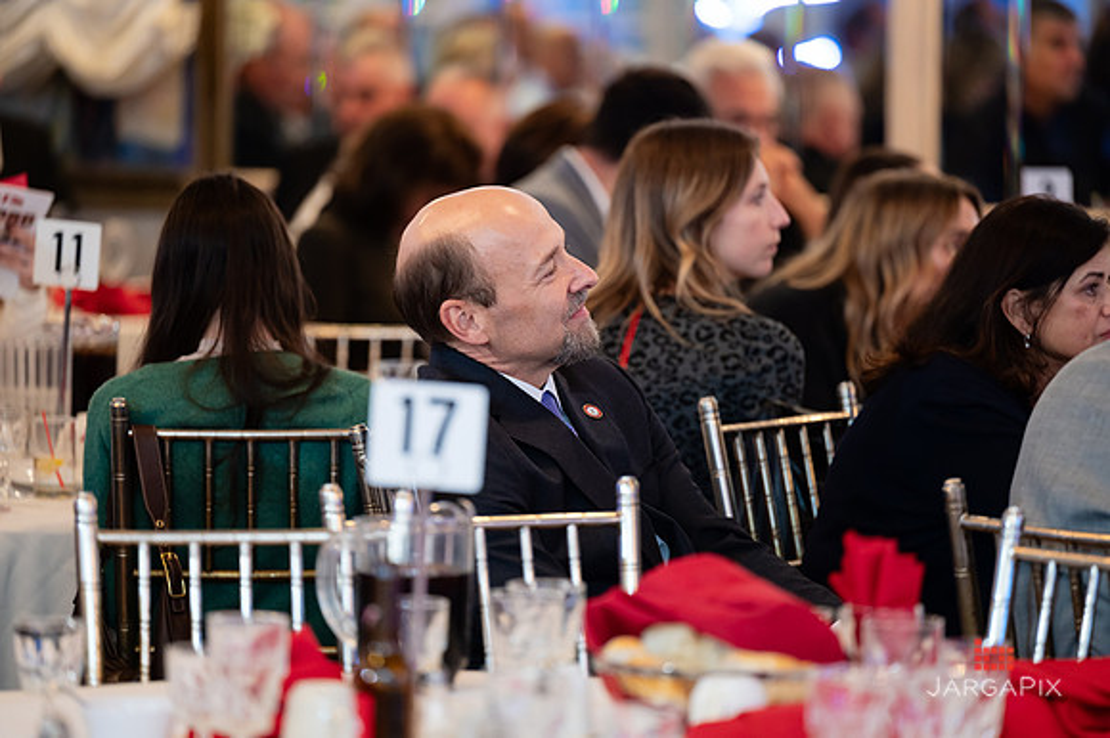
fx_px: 6243
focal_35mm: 203
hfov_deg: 10.2
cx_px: 555
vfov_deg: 6.8
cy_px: 369
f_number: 3.2
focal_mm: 200
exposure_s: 1/125
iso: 1250
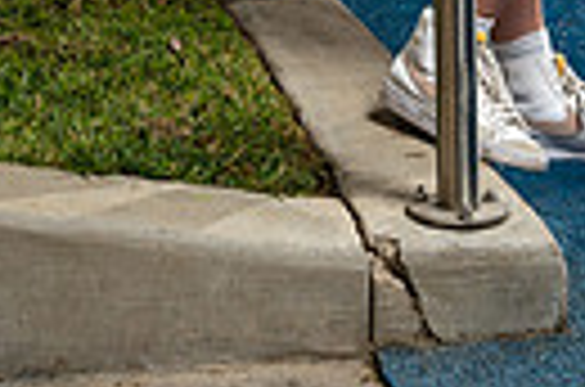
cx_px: 418
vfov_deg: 10.1
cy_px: -531
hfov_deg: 17.3
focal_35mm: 118
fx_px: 1913
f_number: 5
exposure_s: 1/125
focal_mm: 34
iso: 800
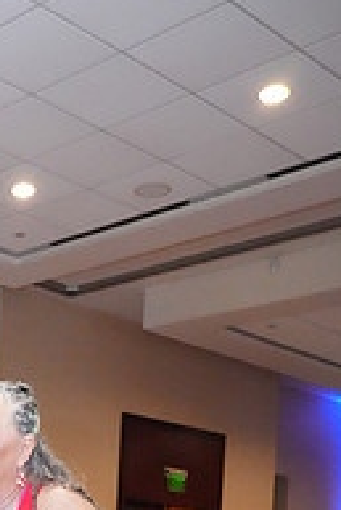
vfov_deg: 24.5
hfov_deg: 17.7
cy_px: 663
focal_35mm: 72
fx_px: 1021
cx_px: -107
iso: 12800
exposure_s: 1/400
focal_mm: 24
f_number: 4
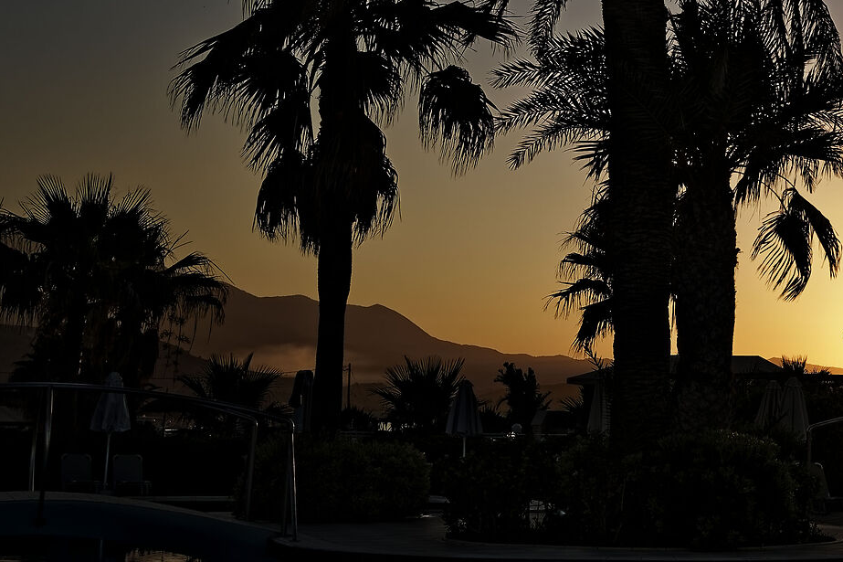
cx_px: 1022
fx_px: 2130
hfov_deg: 20.8
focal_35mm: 91
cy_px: 131
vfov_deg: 14.9
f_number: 5.6
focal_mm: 35
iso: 100
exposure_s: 1/320
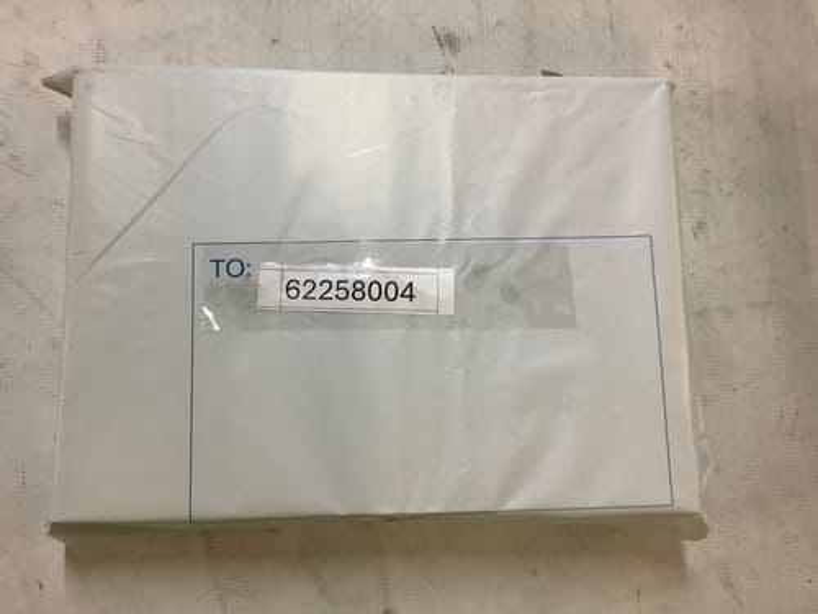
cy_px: 307
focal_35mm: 31
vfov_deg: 45.4
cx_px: 409
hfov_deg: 58.4
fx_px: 733
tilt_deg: -82.5
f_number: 2.4
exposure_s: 1/50
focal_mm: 3.3
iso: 125
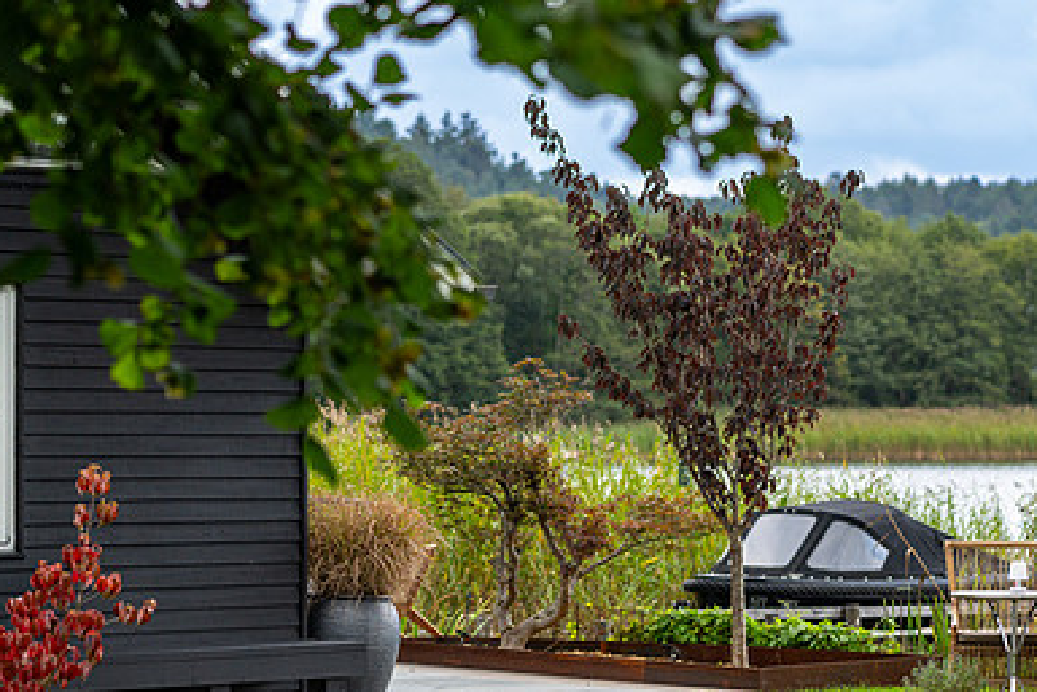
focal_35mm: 132
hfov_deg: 15.5
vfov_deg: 10.4
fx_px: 3804
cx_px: 746
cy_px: 435
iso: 400
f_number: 2.5
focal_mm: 85
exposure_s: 1/1250
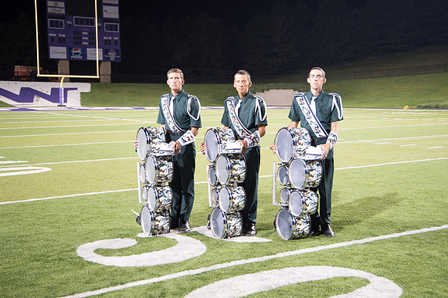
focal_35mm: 50
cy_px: 149
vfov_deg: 27.0
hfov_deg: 39.6
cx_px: 224
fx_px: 622
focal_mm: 50
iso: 1000
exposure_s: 1/25
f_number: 5
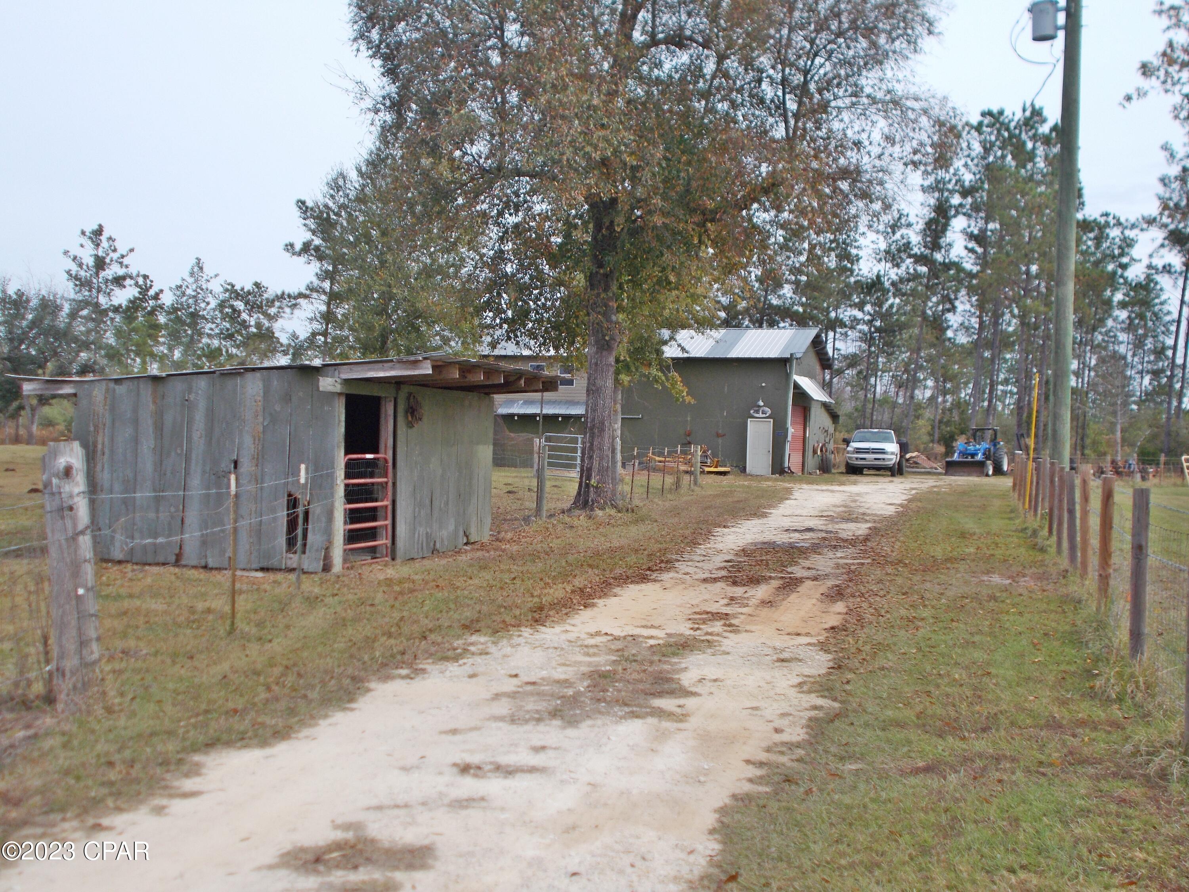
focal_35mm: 44
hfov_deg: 42.9
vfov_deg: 32.9
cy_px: 446
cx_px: 594
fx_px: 1511
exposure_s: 1/500
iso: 80
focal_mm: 7.9
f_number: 4.2
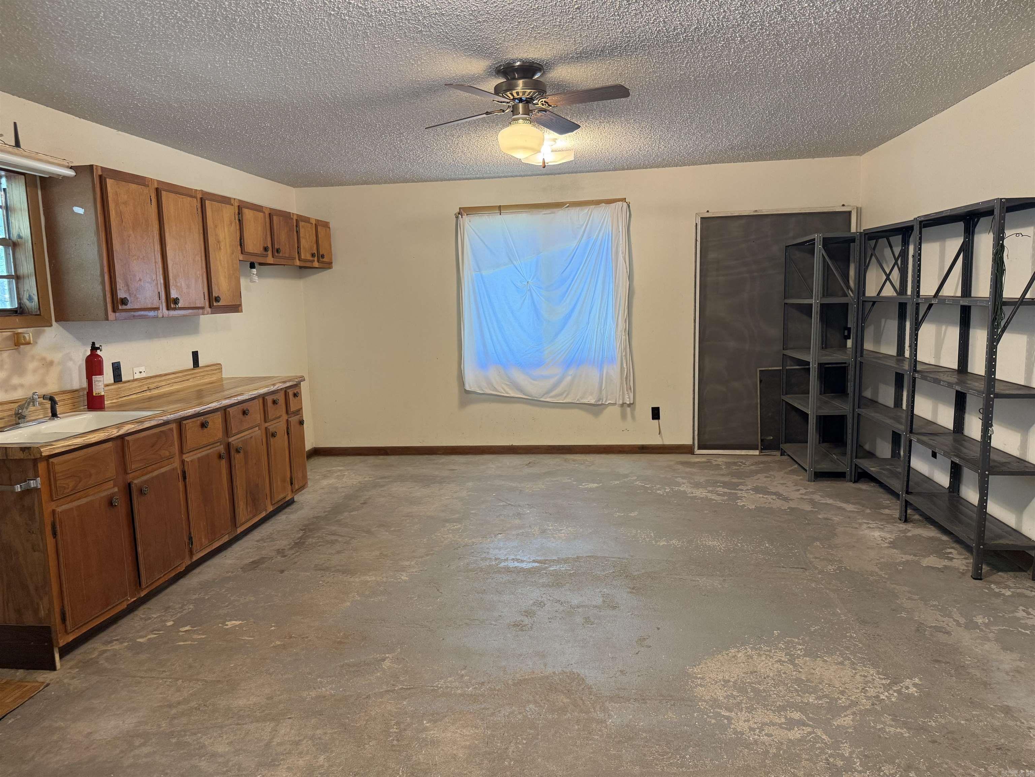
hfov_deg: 71.6
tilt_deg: -7.0
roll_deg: +1.1
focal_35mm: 24
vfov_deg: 56.8
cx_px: 518
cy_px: 388
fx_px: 718
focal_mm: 6.76
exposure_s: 1/60
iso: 250
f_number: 1.78
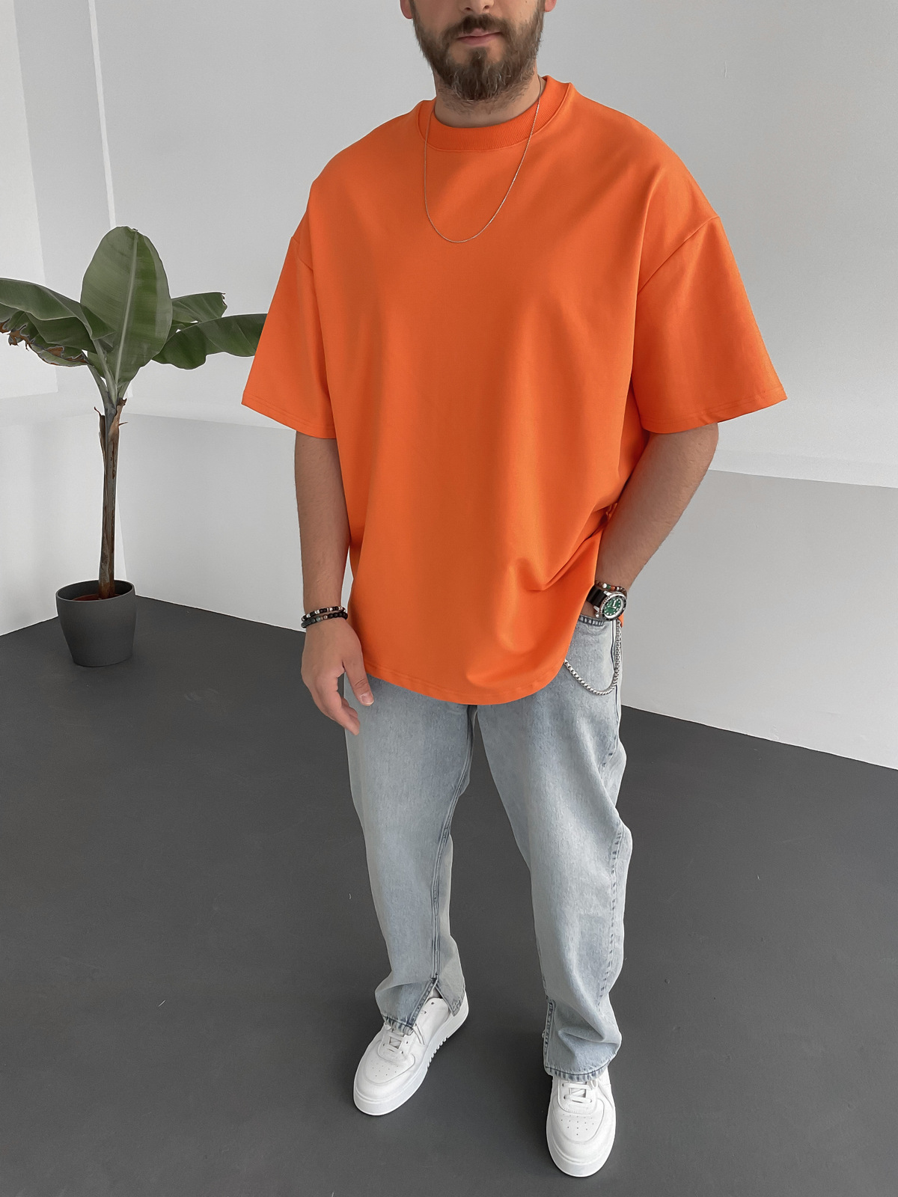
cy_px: 598
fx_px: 1003
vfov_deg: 61.7
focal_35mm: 29
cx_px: 449
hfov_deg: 48.2
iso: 64
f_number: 1.8
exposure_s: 1/120
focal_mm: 3
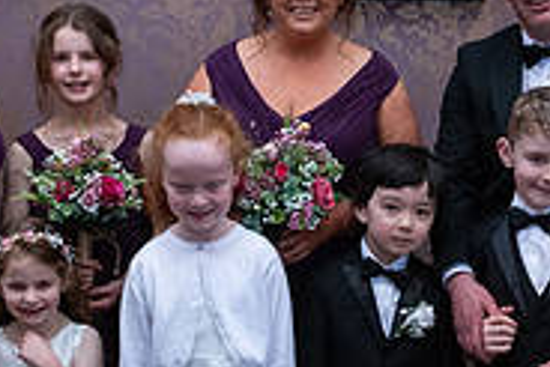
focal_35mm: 78
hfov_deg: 25.7
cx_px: 392
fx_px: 1193
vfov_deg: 17.5
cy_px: 234
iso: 1250
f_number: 5
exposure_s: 1/160
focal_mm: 24
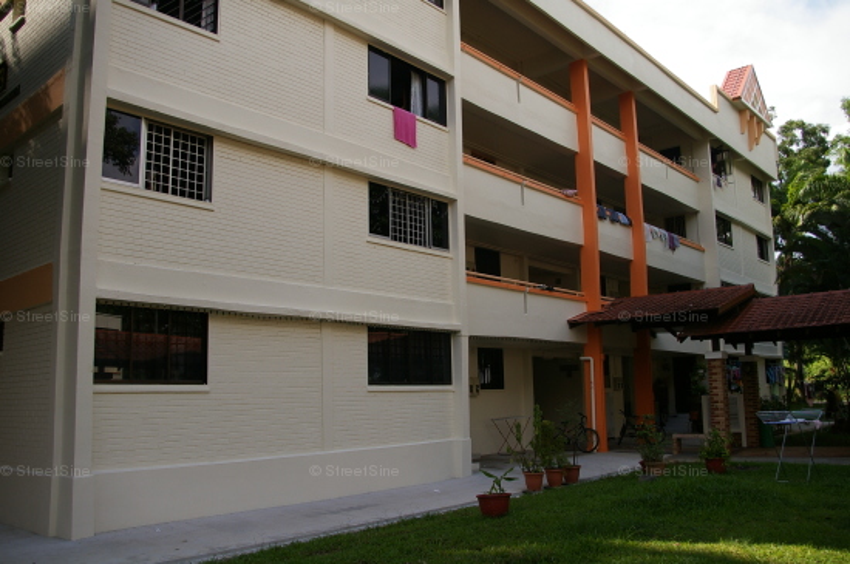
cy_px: 282
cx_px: 425
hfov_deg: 62.0
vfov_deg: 43.5
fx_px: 707
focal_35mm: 30
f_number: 6.7
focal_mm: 20
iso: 200
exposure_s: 1/500
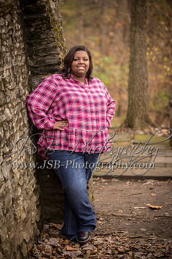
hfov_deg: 12.5
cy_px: 130
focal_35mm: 110
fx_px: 788
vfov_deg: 18.6
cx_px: 86
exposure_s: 1/80
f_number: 2.8
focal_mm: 110
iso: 200
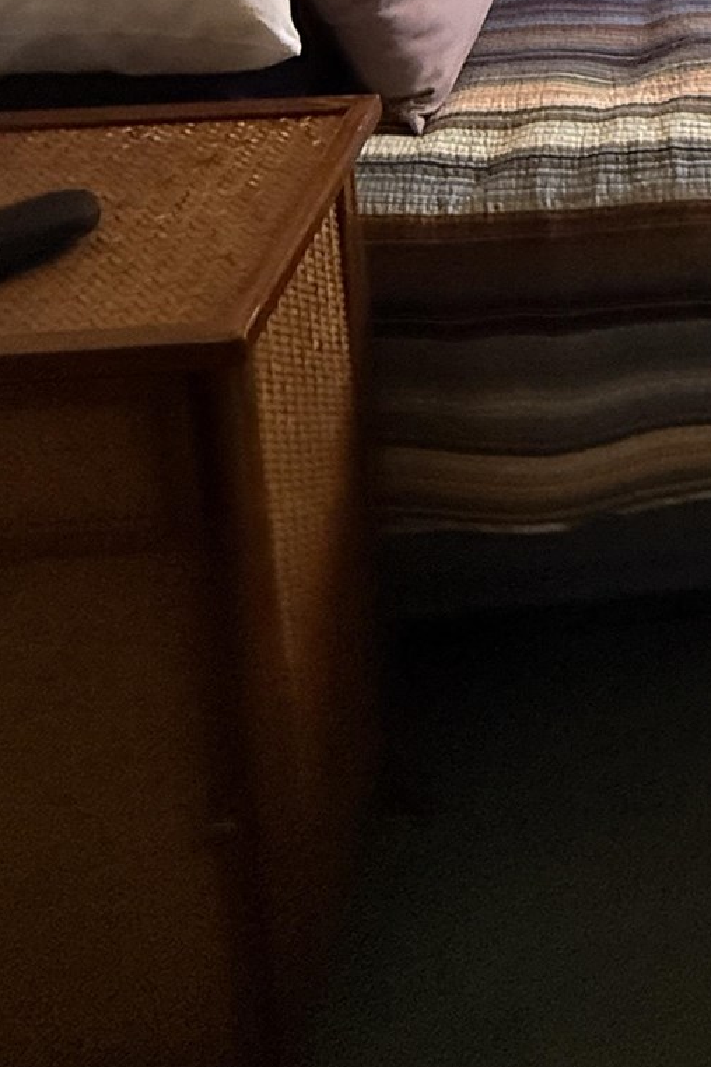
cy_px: -368
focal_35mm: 44
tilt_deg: -7.7
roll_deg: -0.5
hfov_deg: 26.2
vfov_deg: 32.0
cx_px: 910
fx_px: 1303
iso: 640
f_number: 2.2
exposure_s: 1/120
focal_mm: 2.22
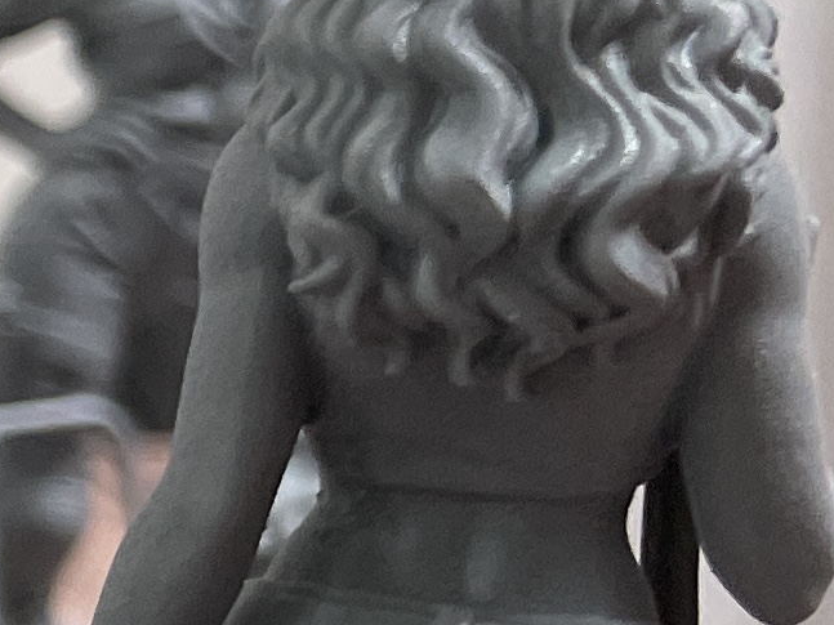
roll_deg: +1.9
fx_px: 3902
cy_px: 553
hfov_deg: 9.7
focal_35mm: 162
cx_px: -1576
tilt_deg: -11.1
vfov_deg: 9.1
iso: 100
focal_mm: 4.2
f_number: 1.6
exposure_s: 1/100
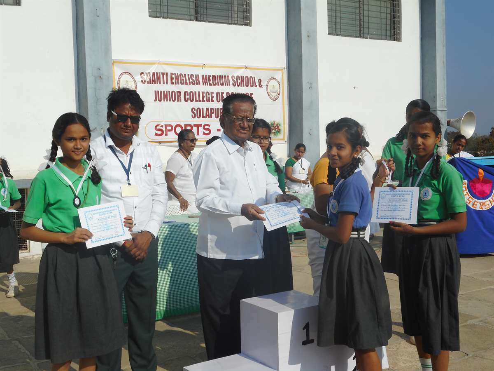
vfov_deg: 32.9
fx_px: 628
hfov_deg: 42.9
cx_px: 247
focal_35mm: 44
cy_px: 186
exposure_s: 1/1000
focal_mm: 7.9
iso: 80
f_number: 4.7
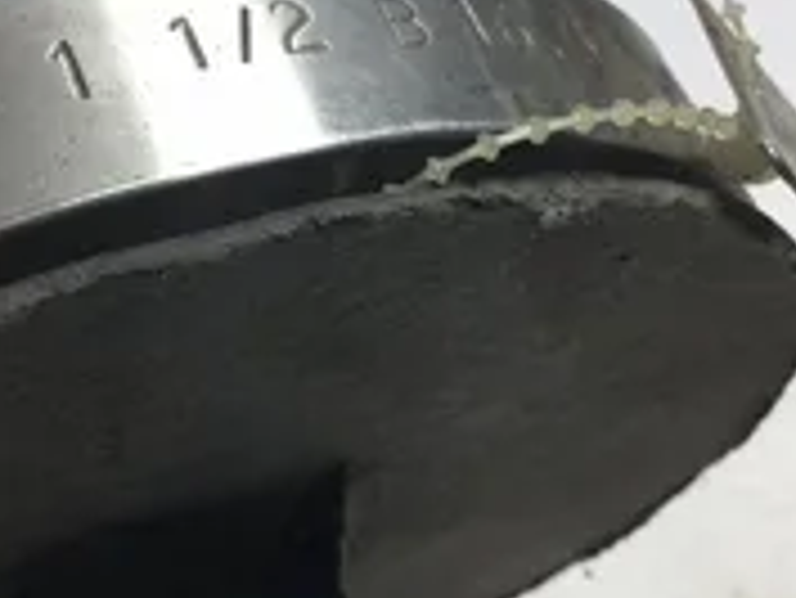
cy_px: 162
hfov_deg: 27.5
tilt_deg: -32.1
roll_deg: -20.3
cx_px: 243
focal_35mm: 70
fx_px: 1611
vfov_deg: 20.9
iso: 32
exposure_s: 1/120
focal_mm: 3.3
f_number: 2.4
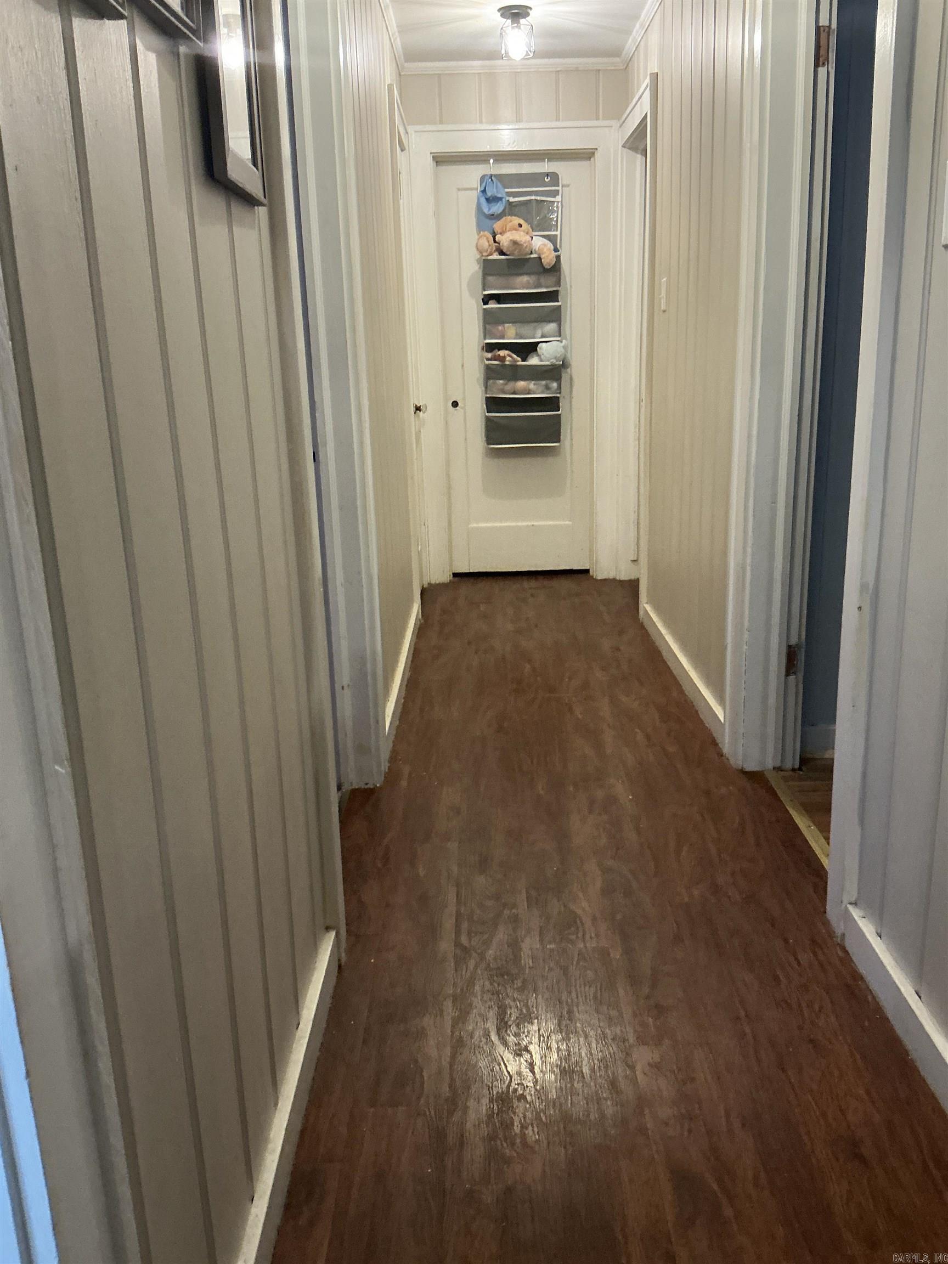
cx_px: 474
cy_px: 632
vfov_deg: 63.4
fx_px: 1022
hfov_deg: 49.7
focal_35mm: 28
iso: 250
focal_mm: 3
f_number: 1.8
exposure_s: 1/40
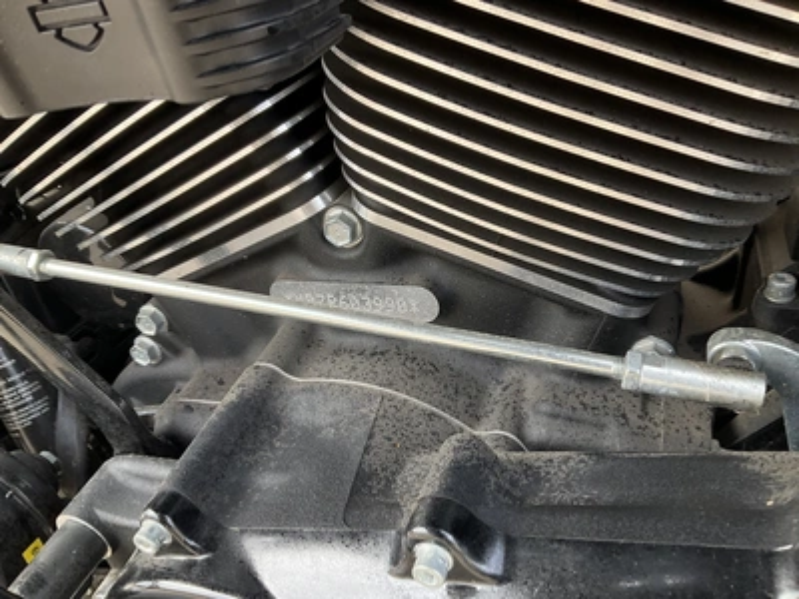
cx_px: 400
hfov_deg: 61.7
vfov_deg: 48.2
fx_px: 669
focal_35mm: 29
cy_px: 300
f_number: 1.8
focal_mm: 3
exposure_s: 1/172
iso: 32
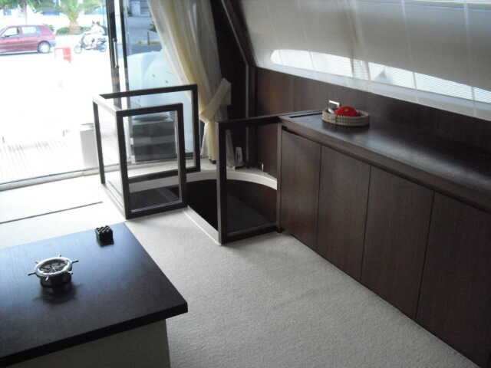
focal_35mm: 36
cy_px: 184
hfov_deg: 51.4
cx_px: 246
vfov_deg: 39.7
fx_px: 511
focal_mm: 6.3
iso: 800
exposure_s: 1/100
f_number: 3.1
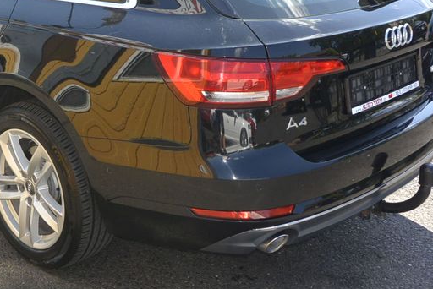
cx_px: 101
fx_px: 650
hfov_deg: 35.9
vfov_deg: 24.9
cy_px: 93
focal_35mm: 54
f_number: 5.6
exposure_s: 1/250
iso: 160
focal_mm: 10
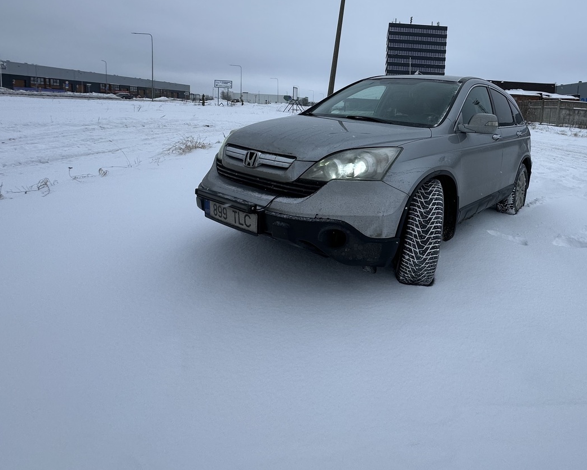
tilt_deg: -5.3
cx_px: 395
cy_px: 138
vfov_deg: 63.0
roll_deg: -3.8
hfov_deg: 75.0
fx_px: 365
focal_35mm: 21
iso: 40
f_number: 2.2
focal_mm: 2.22
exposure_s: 1/567
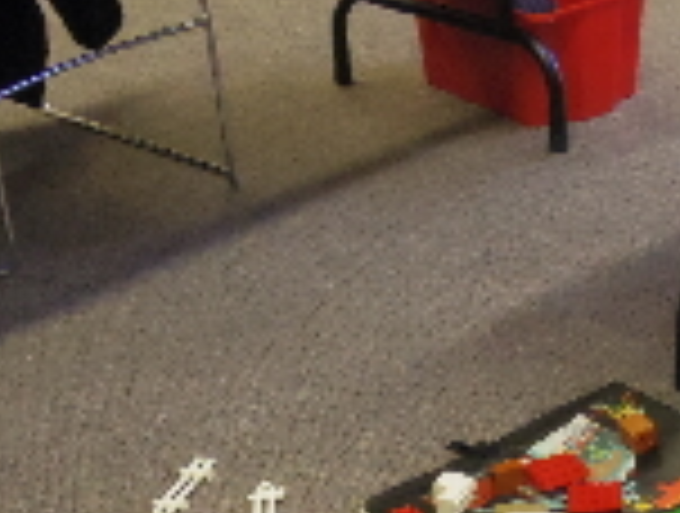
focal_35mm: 107
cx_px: 477
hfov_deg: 18.3
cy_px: 878
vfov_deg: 12.8
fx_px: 2107
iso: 640
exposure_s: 1/50
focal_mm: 5
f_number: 4.5
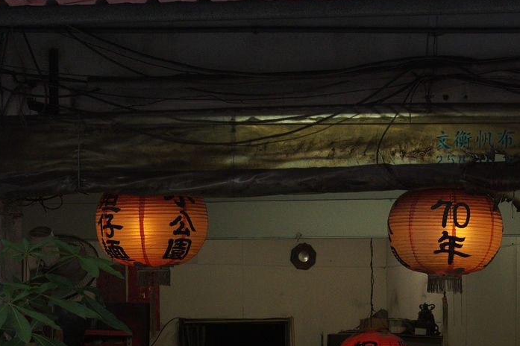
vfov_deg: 9.2
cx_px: 395
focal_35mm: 147
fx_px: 2122
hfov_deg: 13.9
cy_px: 446
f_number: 6.3
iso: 2000
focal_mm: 50
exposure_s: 1/250
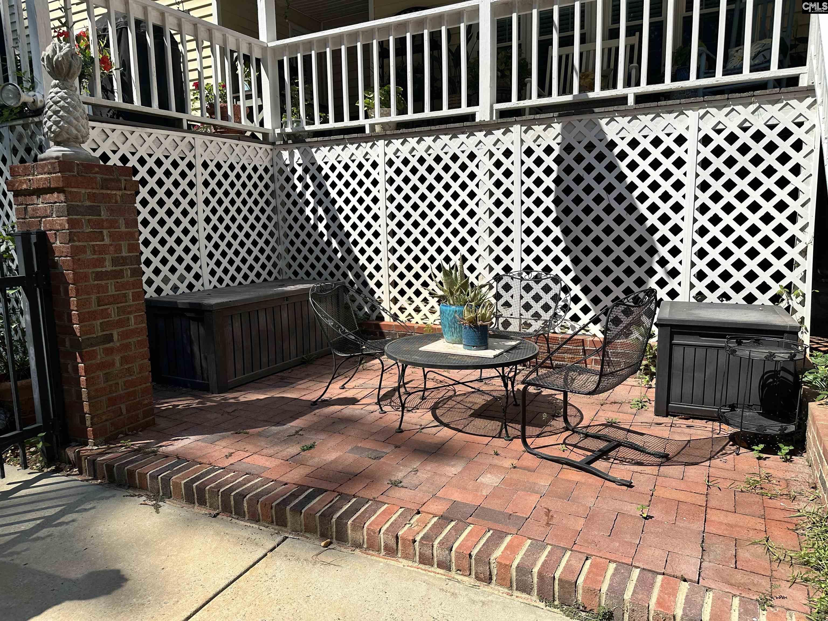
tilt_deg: -7.7
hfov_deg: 71.6
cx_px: 414
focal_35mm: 24
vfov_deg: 56.8
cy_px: 310
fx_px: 574
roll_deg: +0.6
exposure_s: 1/5000
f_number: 1.78
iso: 80
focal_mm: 6.86
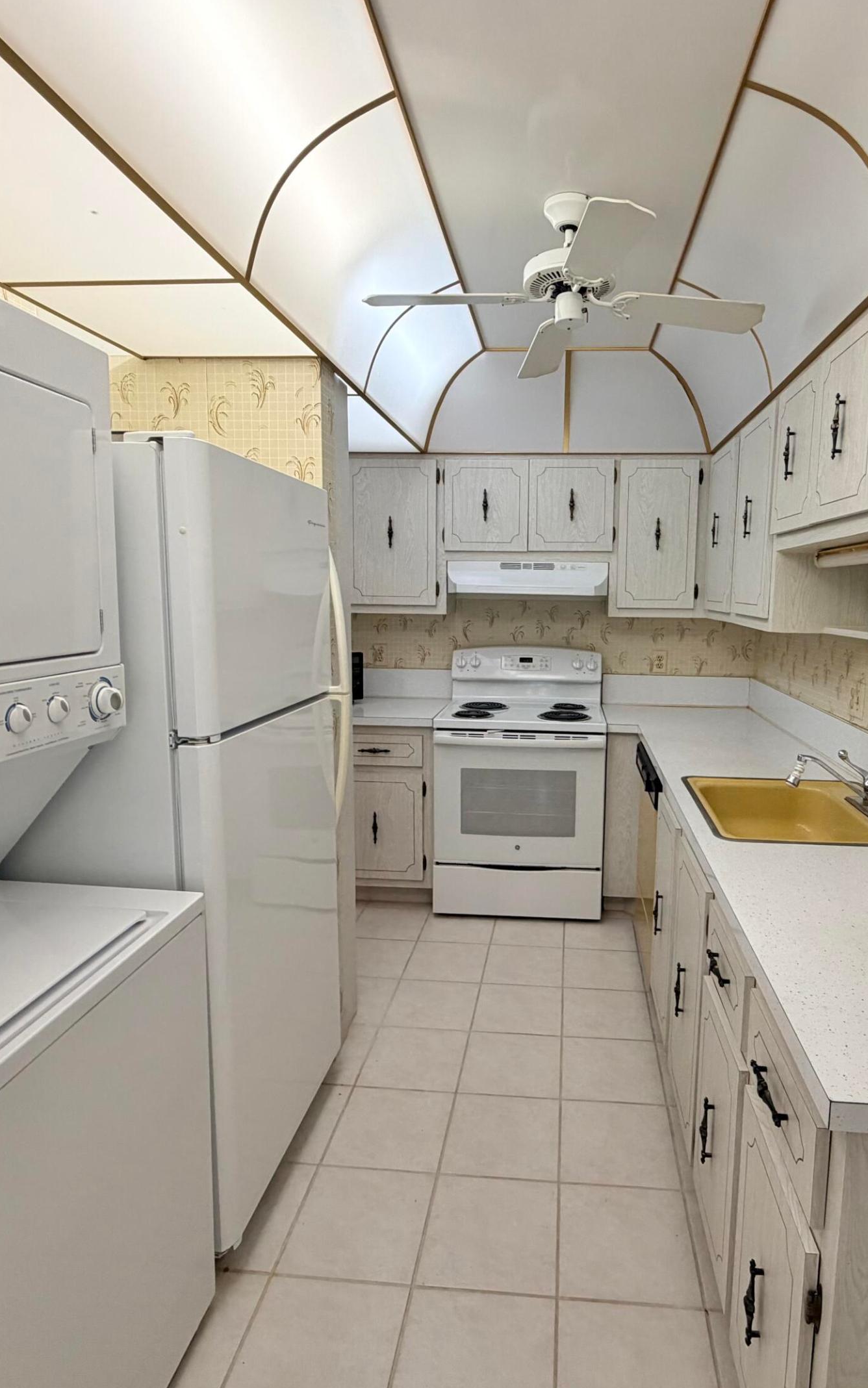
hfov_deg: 59.2
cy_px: 689
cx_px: 518
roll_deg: -0.5
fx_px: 757
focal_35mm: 20
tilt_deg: -7.8
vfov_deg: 85.1
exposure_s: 1/120
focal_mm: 2.22
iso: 200
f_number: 2.2
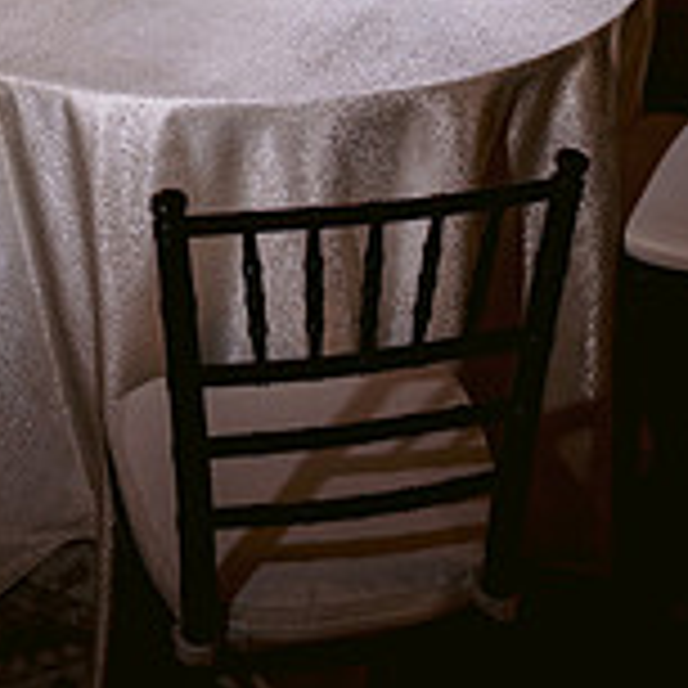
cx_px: 279
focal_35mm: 70
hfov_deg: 24.6
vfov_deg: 21.3
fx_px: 1574
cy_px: -301
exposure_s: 1/80
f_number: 4
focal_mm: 28
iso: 400
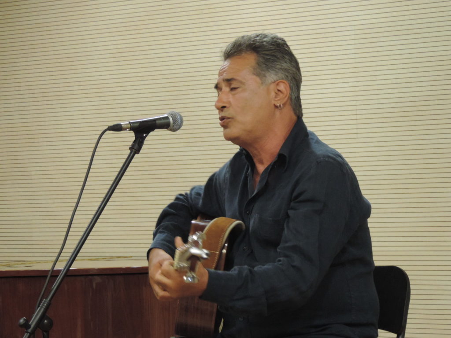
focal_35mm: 170
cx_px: 226
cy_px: 169
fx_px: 2215
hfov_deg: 11.6
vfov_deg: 8.7
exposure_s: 1/20
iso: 800
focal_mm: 30.3
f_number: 4.5
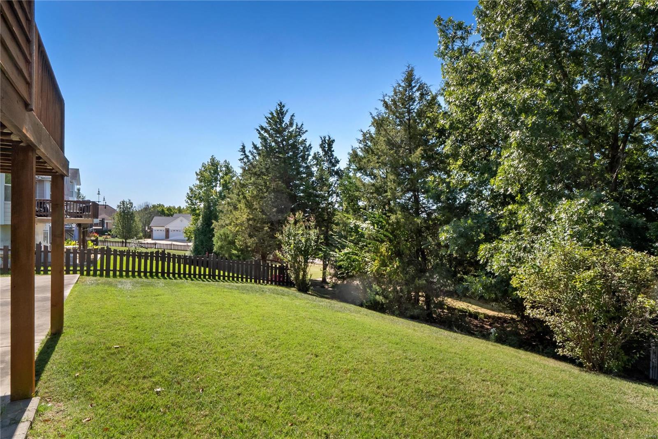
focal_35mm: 18
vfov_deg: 67.4
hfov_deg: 90.0
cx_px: 329
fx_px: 329
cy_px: 220
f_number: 8
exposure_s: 1/400
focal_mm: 9
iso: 400
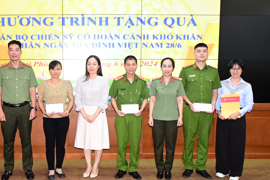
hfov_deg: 42.8
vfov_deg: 29.8
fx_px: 338
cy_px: 106
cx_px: 81
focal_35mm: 45
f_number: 4.5
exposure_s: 1/200
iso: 1600
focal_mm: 20
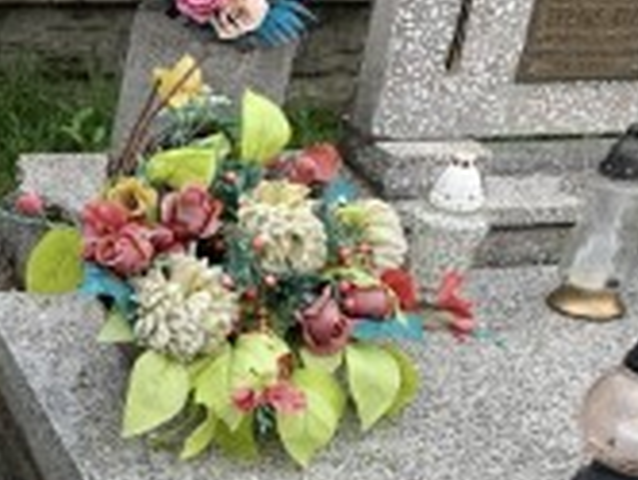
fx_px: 1846
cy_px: 599
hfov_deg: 17.4
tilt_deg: -30.8
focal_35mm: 100
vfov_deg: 14.3
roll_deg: +0.4
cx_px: -354
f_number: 1.8
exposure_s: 1/467
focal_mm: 4.25
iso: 25
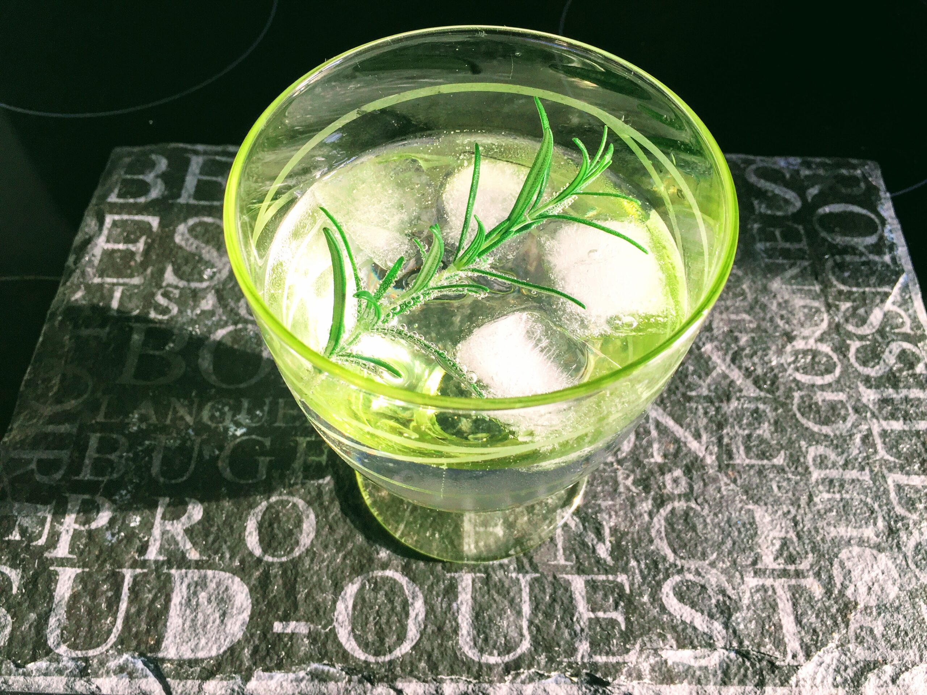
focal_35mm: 29
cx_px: 464
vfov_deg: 48.2
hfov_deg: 61.7
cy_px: 348
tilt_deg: -58.1
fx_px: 777
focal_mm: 4.15
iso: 50
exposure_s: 1/100
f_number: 2.2
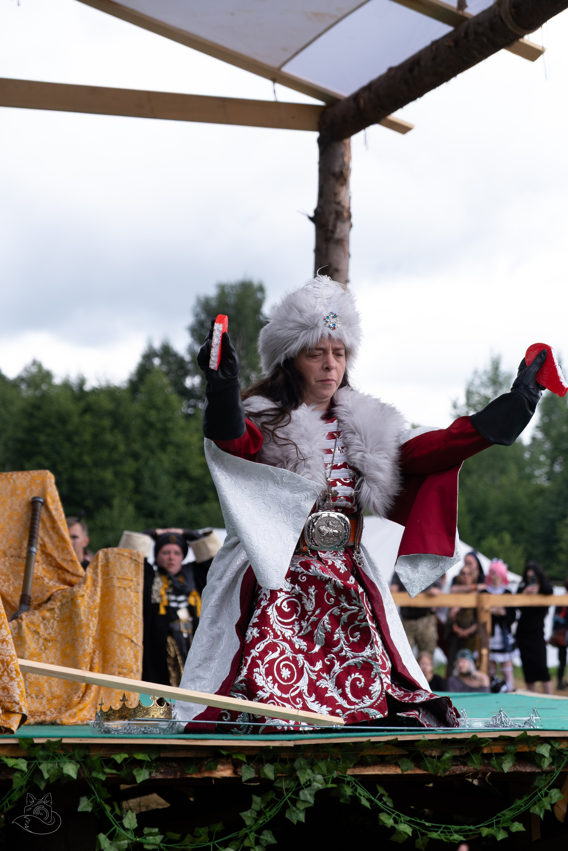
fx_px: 1964
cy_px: 426
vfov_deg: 24.5
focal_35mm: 83
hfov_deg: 16.5
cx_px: 284
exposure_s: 1/1250
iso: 500
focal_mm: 55
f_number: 3.6
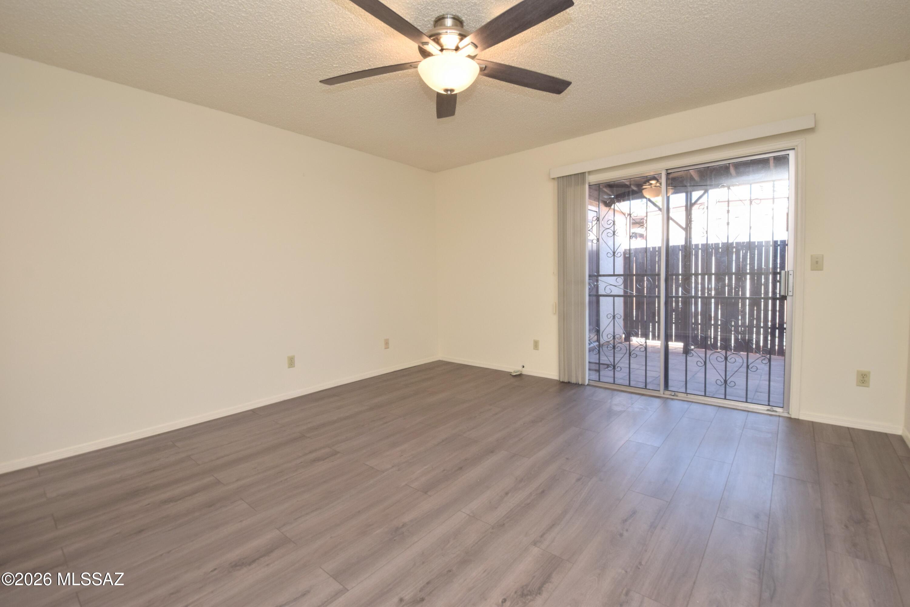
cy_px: 304
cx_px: 455
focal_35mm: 15
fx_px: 379
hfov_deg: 100.4
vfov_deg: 77.3
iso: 400
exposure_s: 1/50
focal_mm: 10
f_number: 9
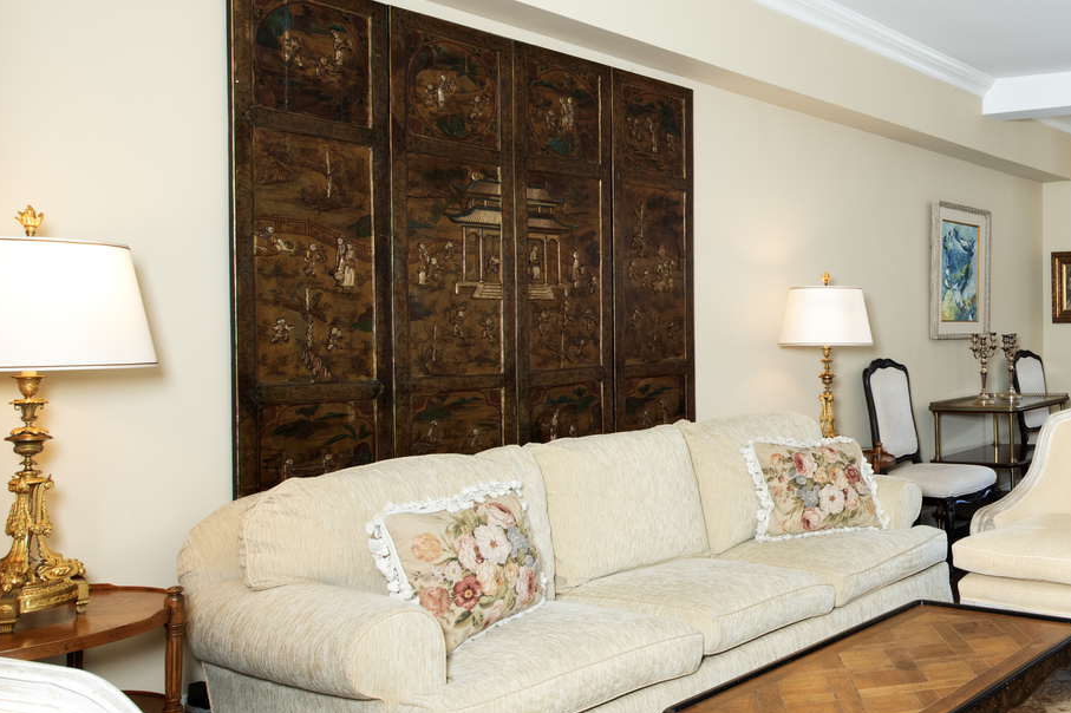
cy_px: 349
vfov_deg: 36.8
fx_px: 1071
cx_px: 1013
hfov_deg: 46.5
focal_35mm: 36
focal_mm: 17
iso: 320
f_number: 11
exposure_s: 1/13
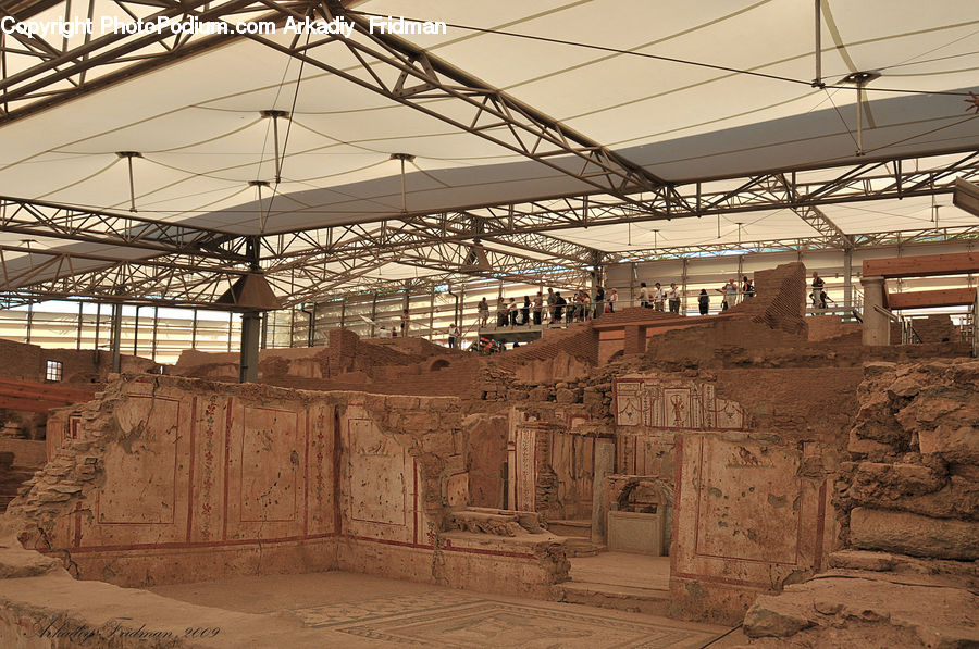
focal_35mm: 27
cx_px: 490
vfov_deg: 47.8
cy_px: 324
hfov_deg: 67.5
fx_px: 733
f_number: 7.1
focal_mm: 18
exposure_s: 1/250
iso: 200
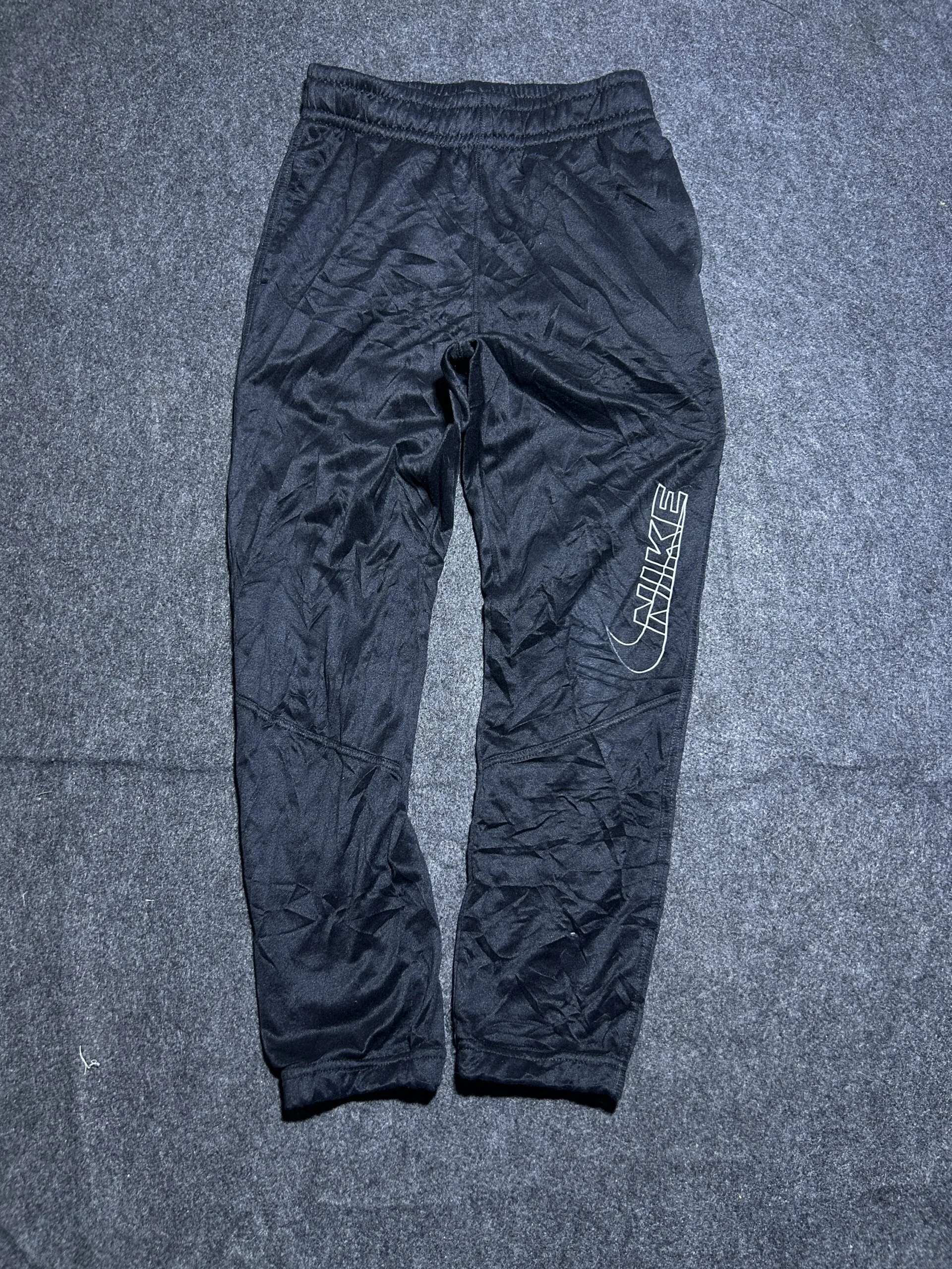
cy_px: 634
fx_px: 953
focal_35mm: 26
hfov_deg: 53.1
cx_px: 476
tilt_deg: -53.7
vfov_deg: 67.3
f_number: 1.5
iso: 160
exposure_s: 1/50
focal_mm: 5.7
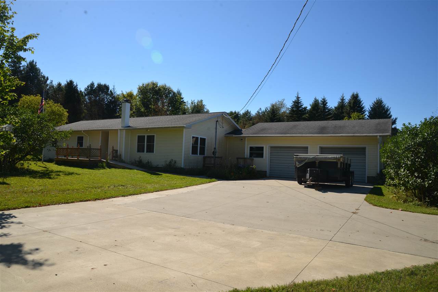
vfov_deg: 53.2
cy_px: 146
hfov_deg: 73.7
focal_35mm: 24
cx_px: 219
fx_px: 292
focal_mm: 24
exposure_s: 1/200
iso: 100
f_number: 9
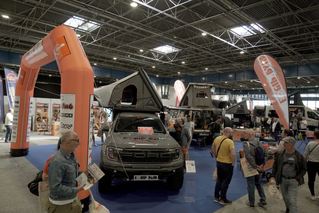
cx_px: 160
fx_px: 213
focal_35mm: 24
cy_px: 106
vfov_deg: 53.1
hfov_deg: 73.7
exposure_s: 1/250
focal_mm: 24
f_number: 4
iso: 2500
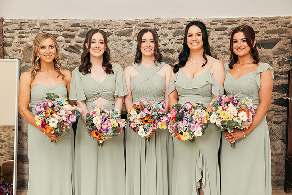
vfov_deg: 35.1
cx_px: 146
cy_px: 98
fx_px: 308
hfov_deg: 50.7
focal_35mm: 38
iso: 1250
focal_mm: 38
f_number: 3.5
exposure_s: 1/200
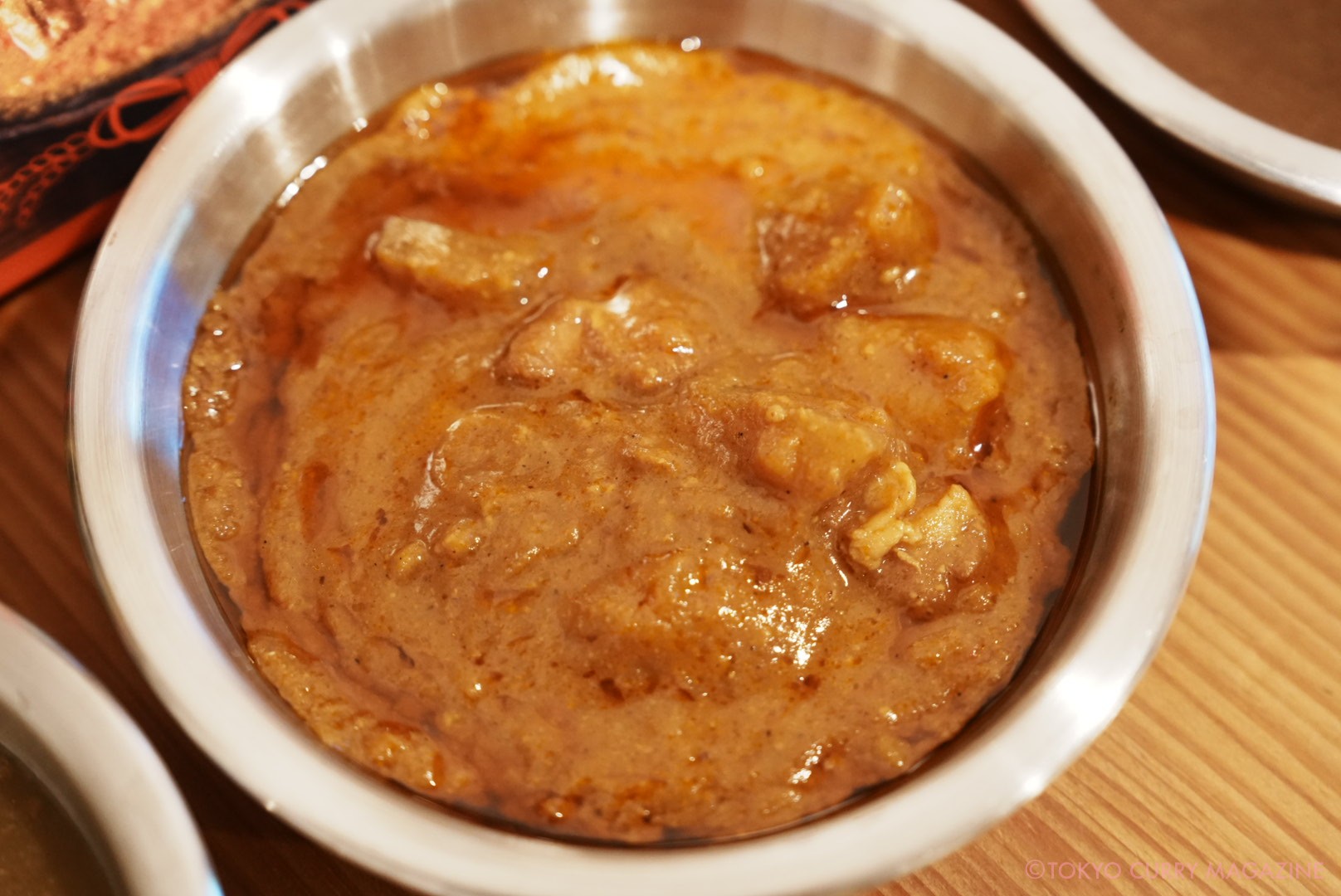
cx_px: 670
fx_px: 1938
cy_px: 448
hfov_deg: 38.2
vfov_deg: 26.0
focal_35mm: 52
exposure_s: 1/50
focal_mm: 52
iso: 4000
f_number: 4.5
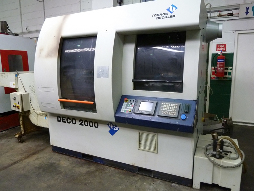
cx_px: 127
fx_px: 183
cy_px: 96
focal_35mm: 25
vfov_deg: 54.9
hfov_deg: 69.4
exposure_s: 1/30
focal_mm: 4.1
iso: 320
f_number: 3.3
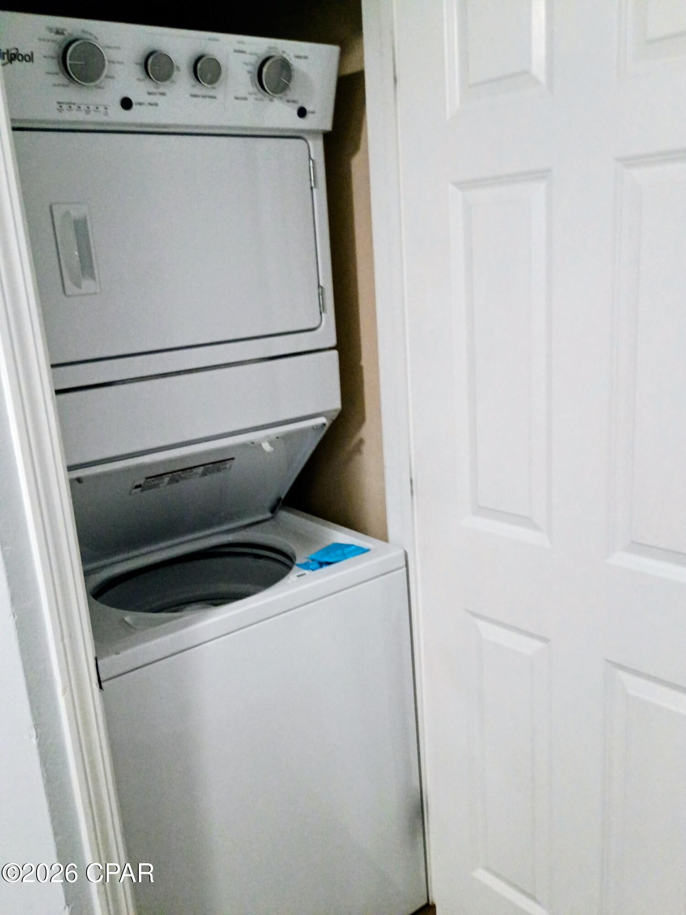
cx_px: 343
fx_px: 766
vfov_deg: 61.7
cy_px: 458
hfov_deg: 48.2
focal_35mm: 29
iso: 1176
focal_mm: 4.27
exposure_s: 1/30
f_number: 1.8
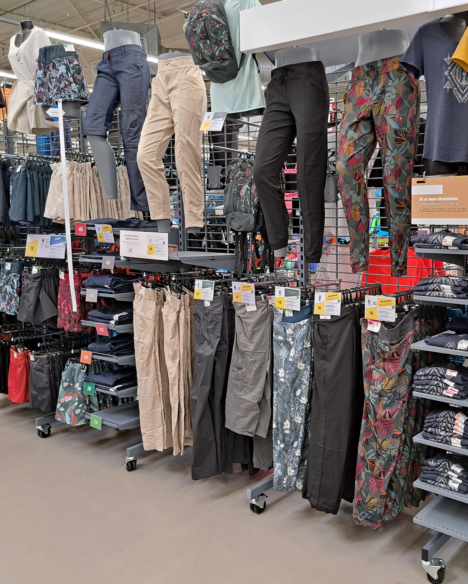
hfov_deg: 43.7
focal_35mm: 33
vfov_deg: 54.2
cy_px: 293
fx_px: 571
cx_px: 326
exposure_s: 1/50
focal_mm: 5.23
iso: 125
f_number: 1.8
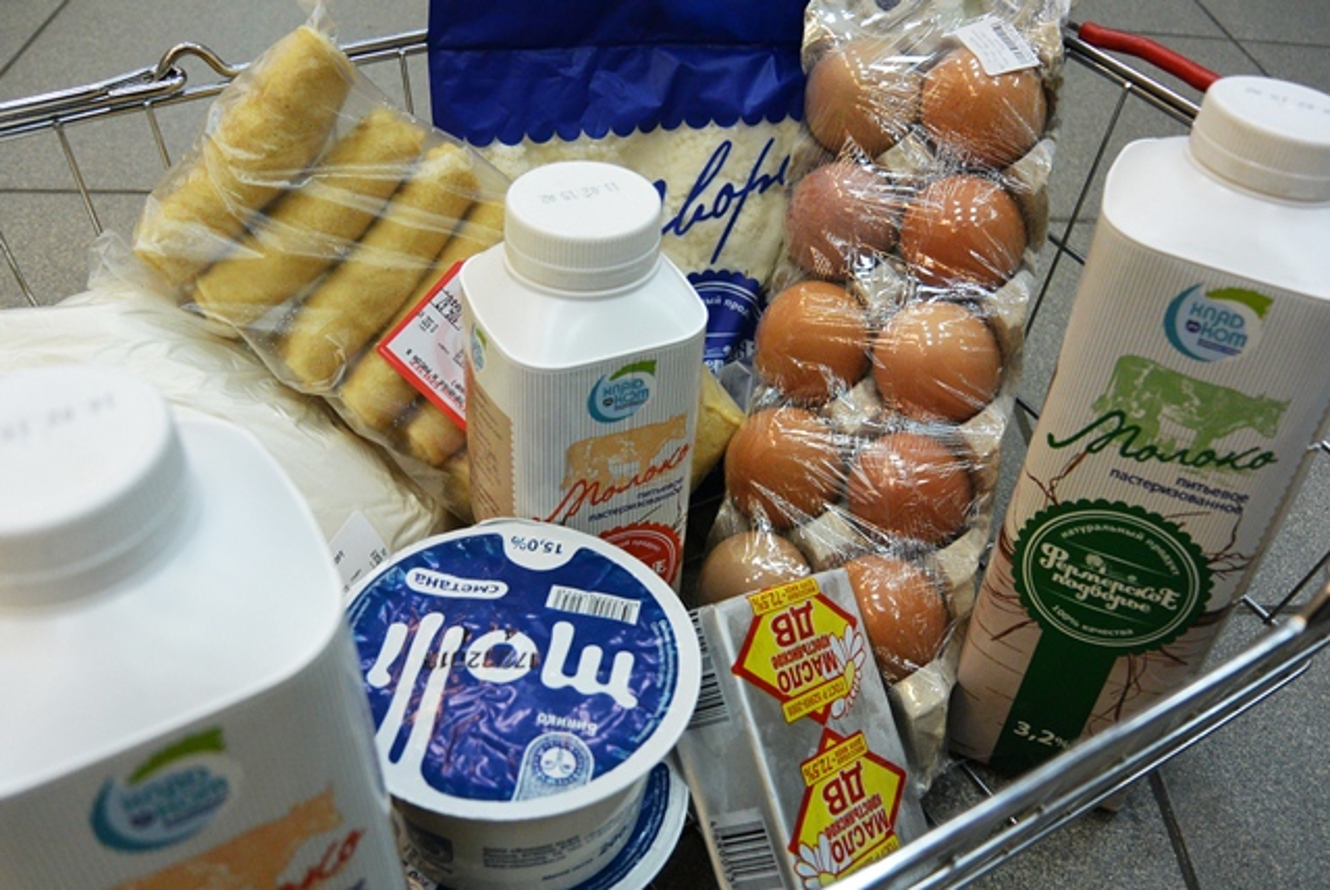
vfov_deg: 40.0
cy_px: 445
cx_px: 665
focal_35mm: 33
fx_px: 1220
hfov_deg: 57.2
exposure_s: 1/125
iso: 560
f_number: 3.8
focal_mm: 12.5
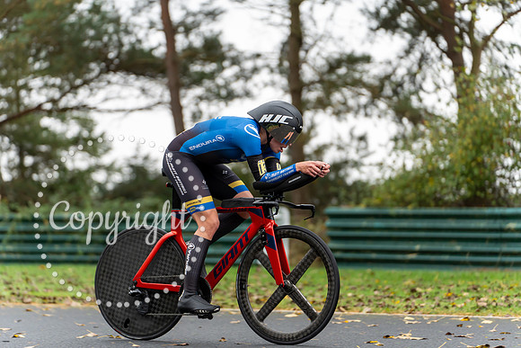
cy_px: 174
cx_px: 260
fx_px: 2099
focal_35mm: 145
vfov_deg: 9.5
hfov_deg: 14.2
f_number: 2.8
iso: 800
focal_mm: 145
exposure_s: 1/1250
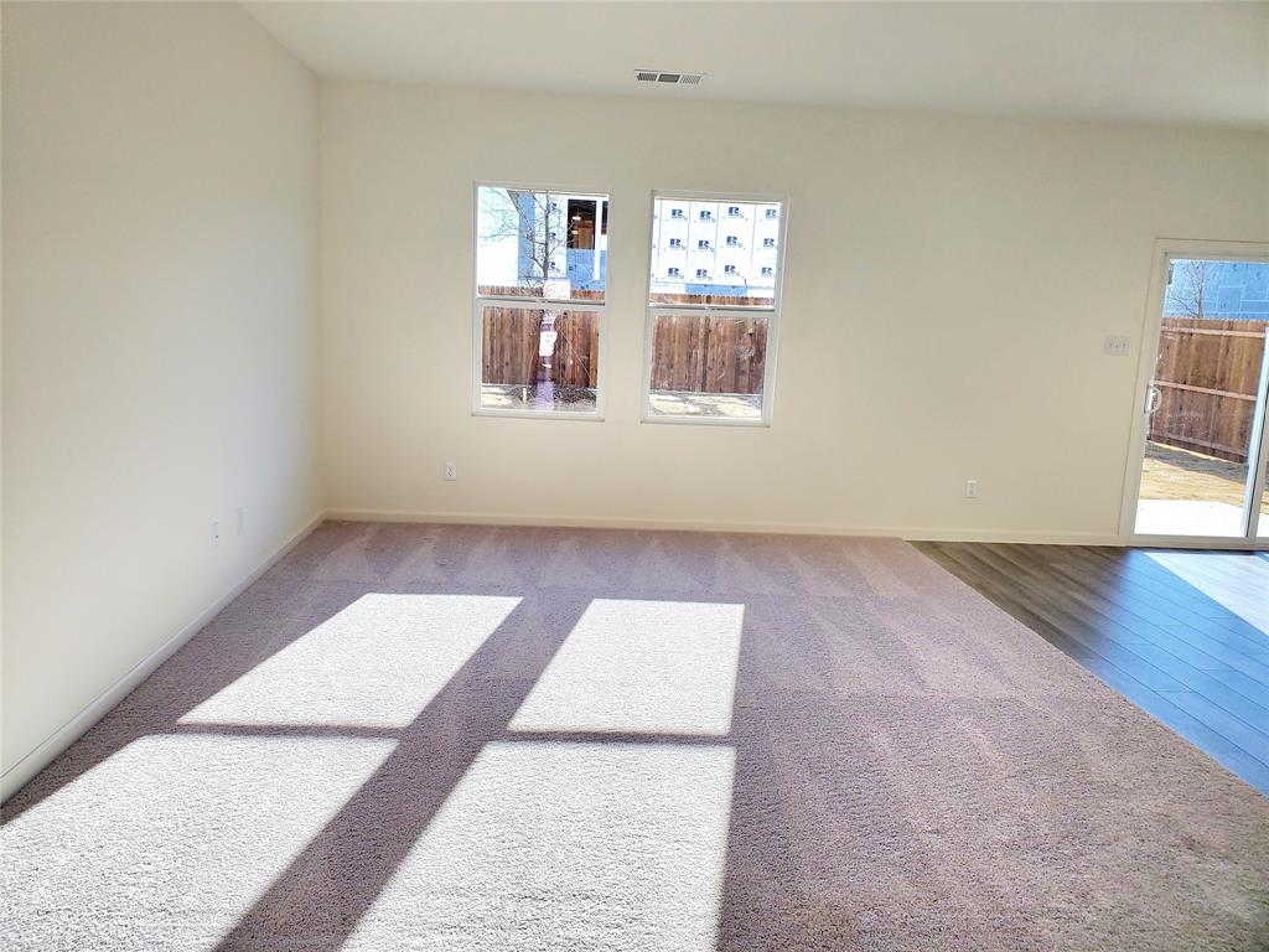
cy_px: 476
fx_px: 953
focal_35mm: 26
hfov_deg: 67.3
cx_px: 634
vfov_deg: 53.1
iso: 50
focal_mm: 4.3
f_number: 2.4
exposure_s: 1/667
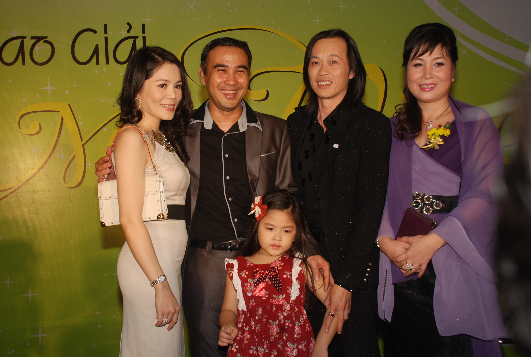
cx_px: 266
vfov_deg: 28.2
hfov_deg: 41.0
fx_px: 709
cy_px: 178
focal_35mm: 48
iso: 200
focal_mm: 32
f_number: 8
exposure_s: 1/200
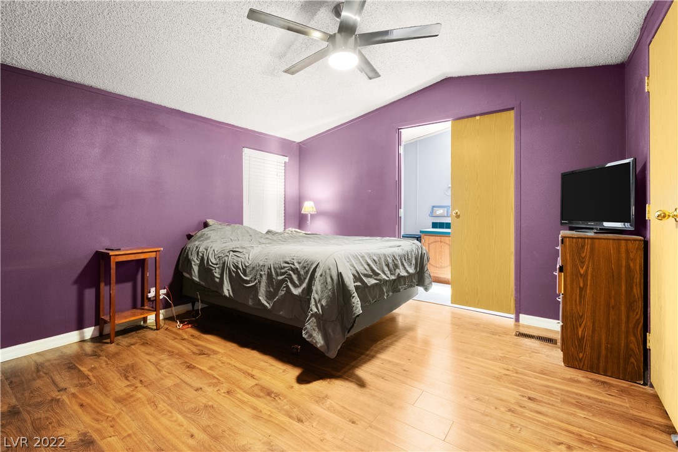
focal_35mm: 15
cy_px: 226
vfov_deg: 77.3
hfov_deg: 100.4
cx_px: 339
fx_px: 282
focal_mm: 10
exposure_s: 1/5
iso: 400
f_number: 5.6
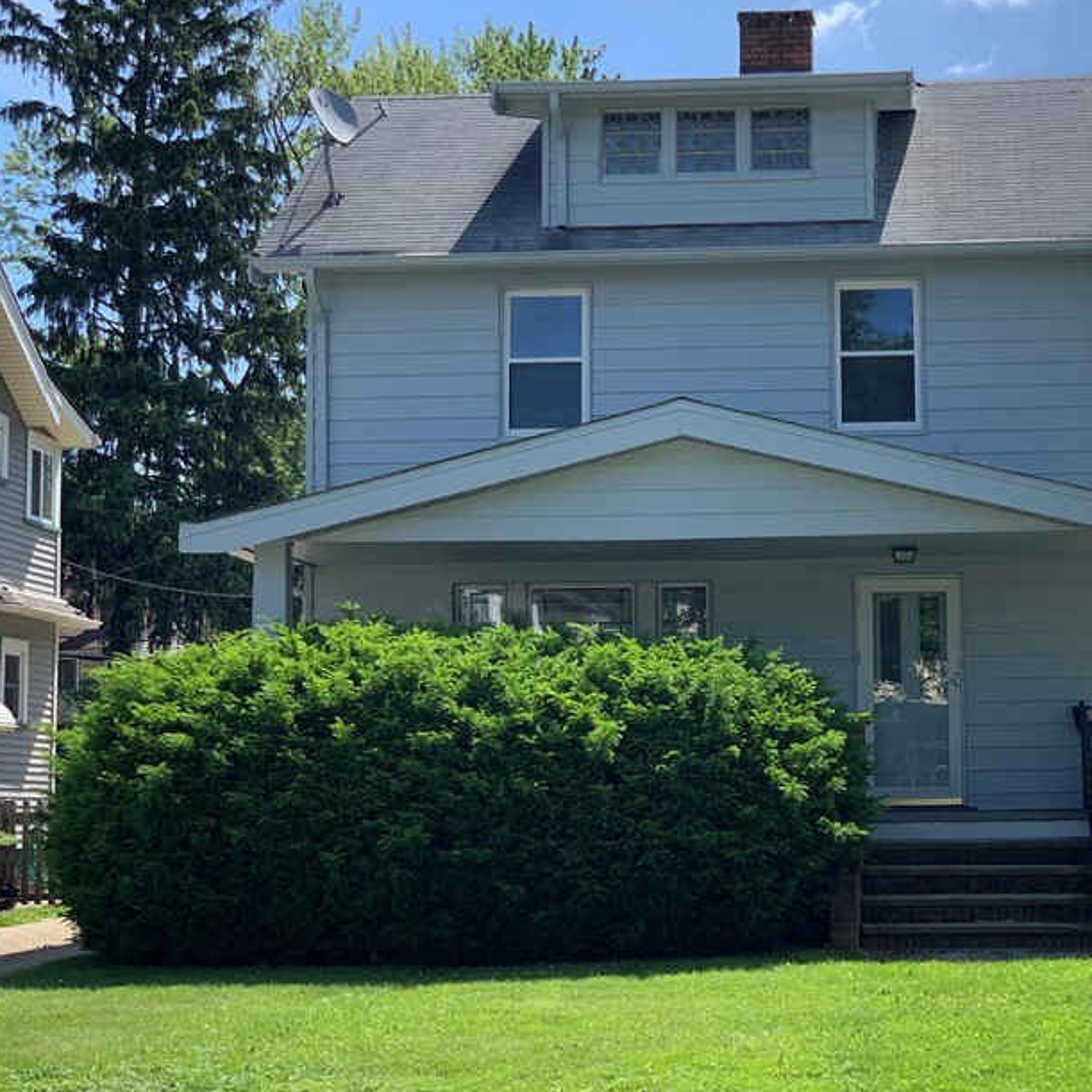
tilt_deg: +7.7
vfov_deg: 22.5
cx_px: 763
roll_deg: +0.4
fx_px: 2748
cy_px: 522
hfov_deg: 22.3
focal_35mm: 77
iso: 16
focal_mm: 6
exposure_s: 1/872
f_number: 2.4
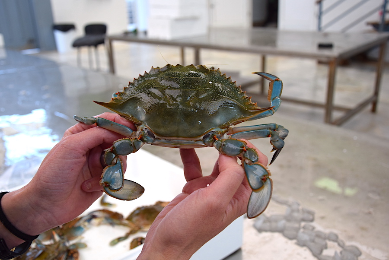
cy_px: 130
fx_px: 406
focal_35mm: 38
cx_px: 194
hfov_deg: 51.2
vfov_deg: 35.6
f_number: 5
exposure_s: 1/125
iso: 400
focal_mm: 25
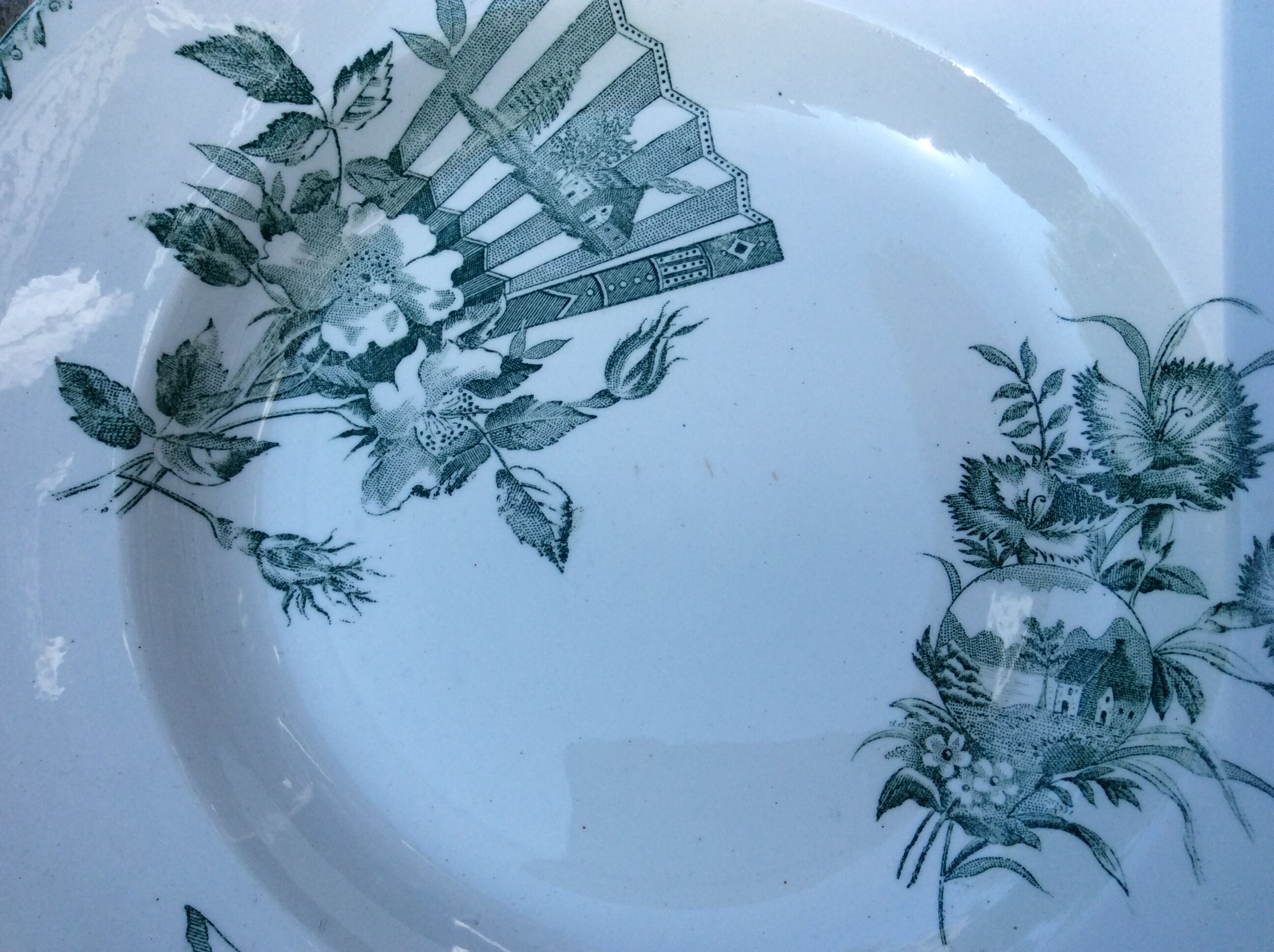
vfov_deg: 44.1
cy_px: 476
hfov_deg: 56.9
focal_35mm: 32
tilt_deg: -74.5
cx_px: 637
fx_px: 1176
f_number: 2.4
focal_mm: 3.3
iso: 32
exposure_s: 1/615
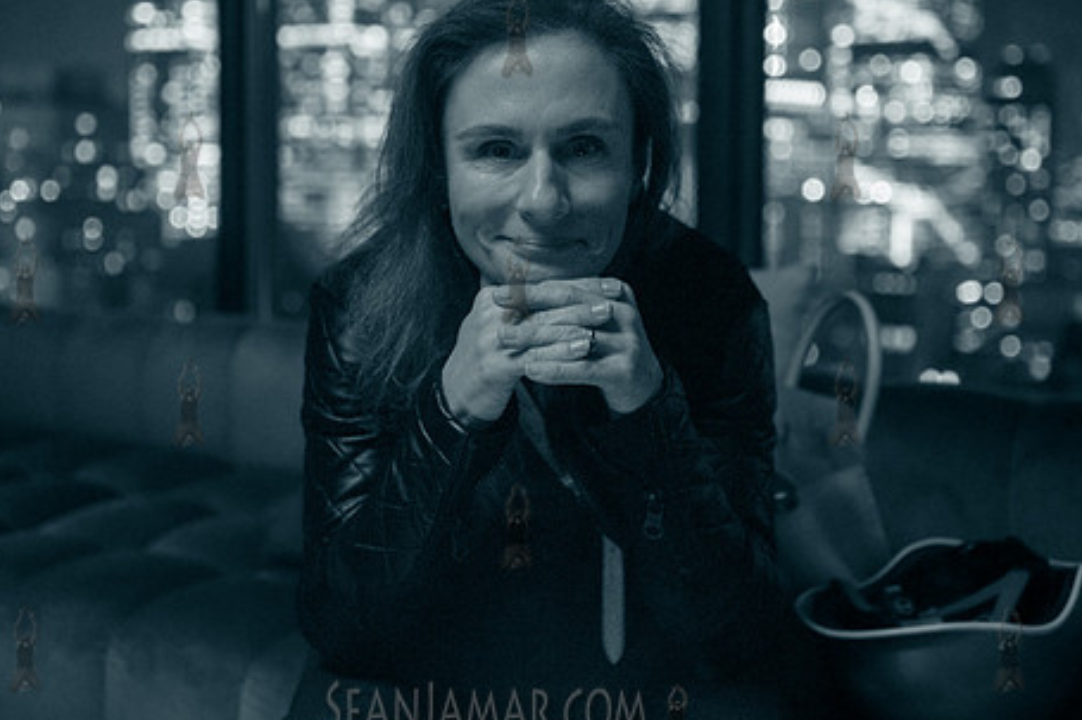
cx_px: 509
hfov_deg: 38.9
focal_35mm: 51
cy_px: 248
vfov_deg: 26.3
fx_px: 1532
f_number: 2.5
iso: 10000
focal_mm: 35
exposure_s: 1/125
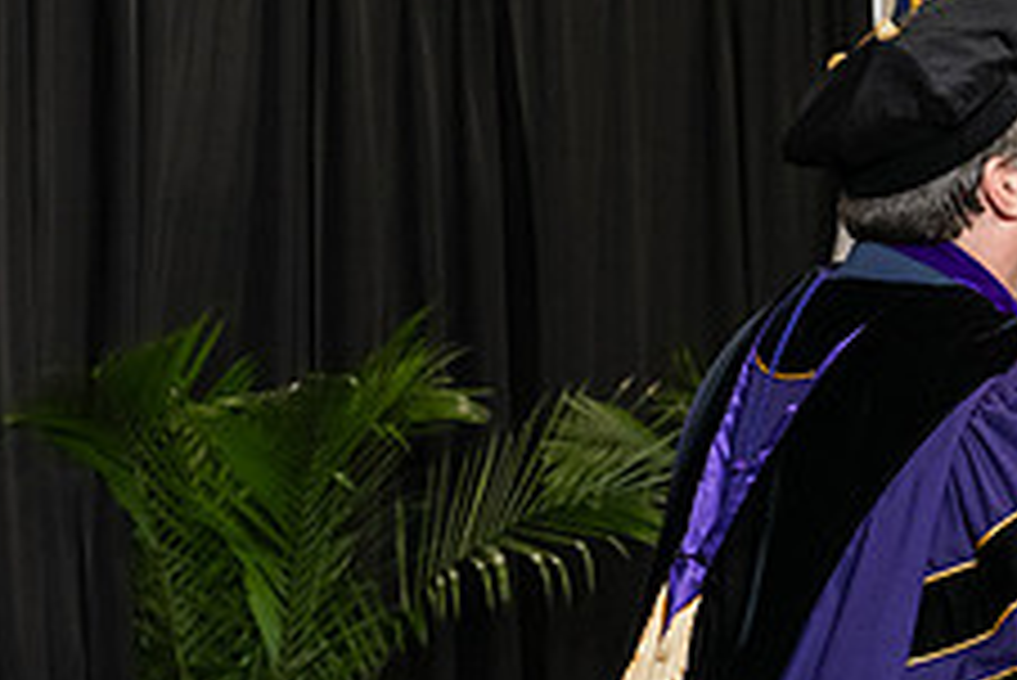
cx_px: 1071
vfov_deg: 8.6
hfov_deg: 12.7
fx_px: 4494
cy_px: 277
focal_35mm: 159
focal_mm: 62
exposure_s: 1/200
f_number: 5
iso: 2500
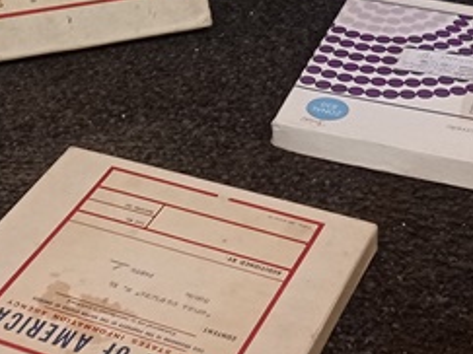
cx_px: 173
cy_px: -124
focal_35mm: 118
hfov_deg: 16.7
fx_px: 1612
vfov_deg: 12.1
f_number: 1.79
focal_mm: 4.7
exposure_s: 1/60
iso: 135
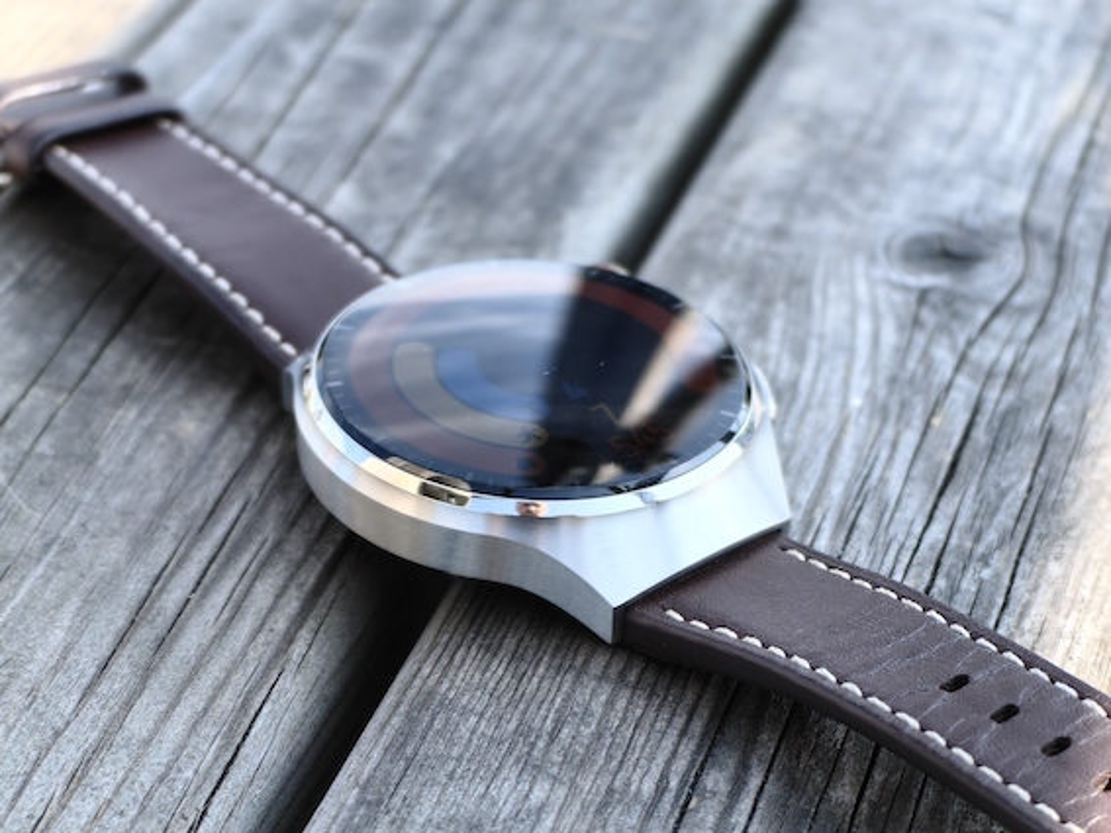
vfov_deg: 15.6
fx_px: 3048
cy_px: 416
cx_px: 556
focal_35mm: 95
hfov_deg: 20.7
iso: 50
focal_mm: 14.55
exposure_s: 1/423
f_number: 2.1
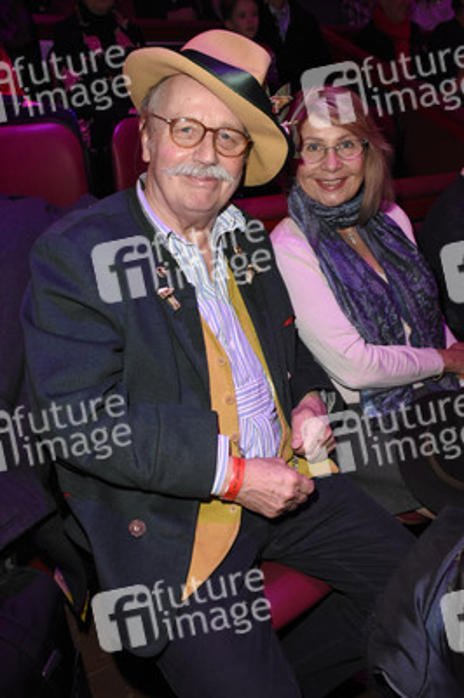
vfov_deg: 62.0
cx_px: 232
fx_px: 581
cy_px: 349
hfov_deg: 43.5
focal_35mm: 30
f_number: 6.3
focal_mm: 20
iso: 2500
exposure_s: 1/125
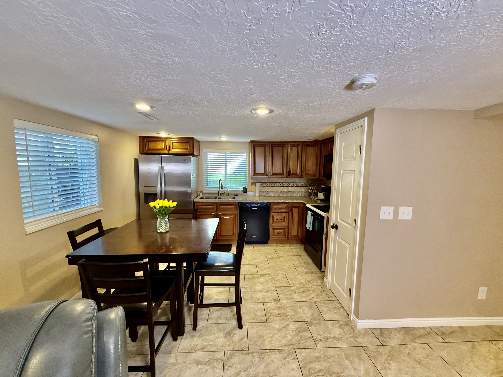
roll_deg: -1.3
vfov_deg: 85.7
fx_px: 203
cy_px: 188
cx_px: 252
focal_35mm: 14
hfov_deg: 102.1
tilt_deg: -1.1
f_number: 2.2
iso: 500
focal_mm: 2.22
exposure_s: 1/120
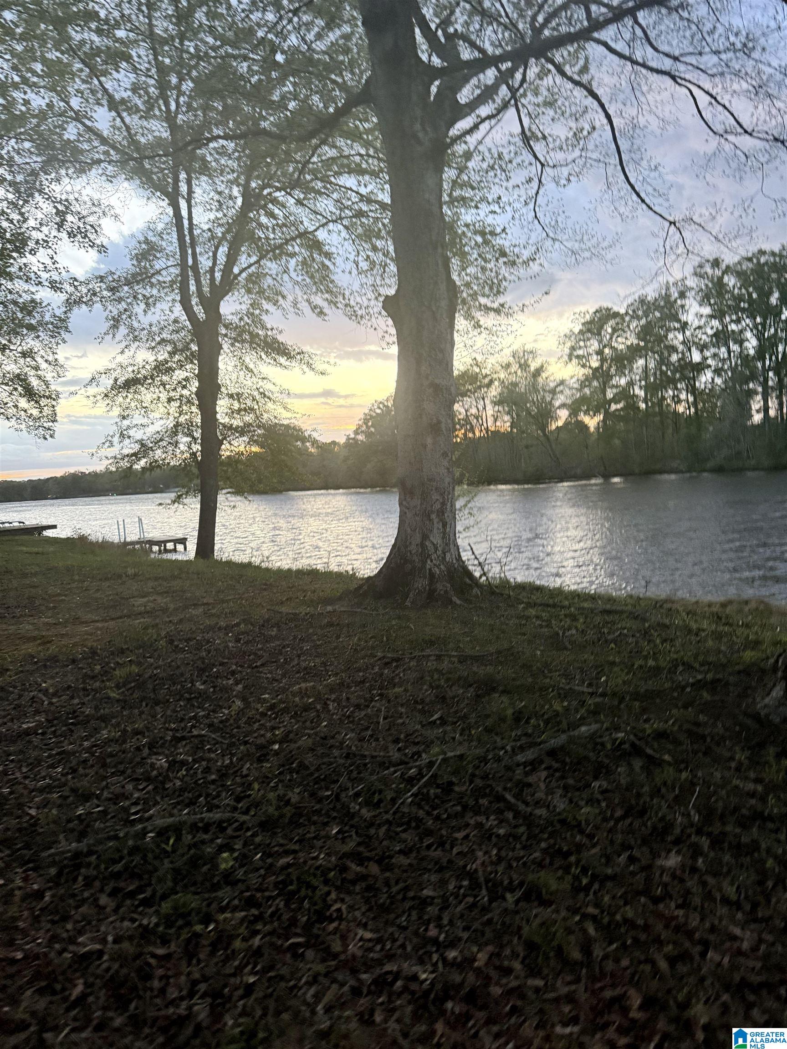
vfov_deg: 71.6
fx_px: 728
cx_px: 394
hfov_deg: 56.8
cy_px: 524
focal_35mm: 24
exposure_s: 1/60
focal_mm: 6.76
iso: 400
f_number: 1.78
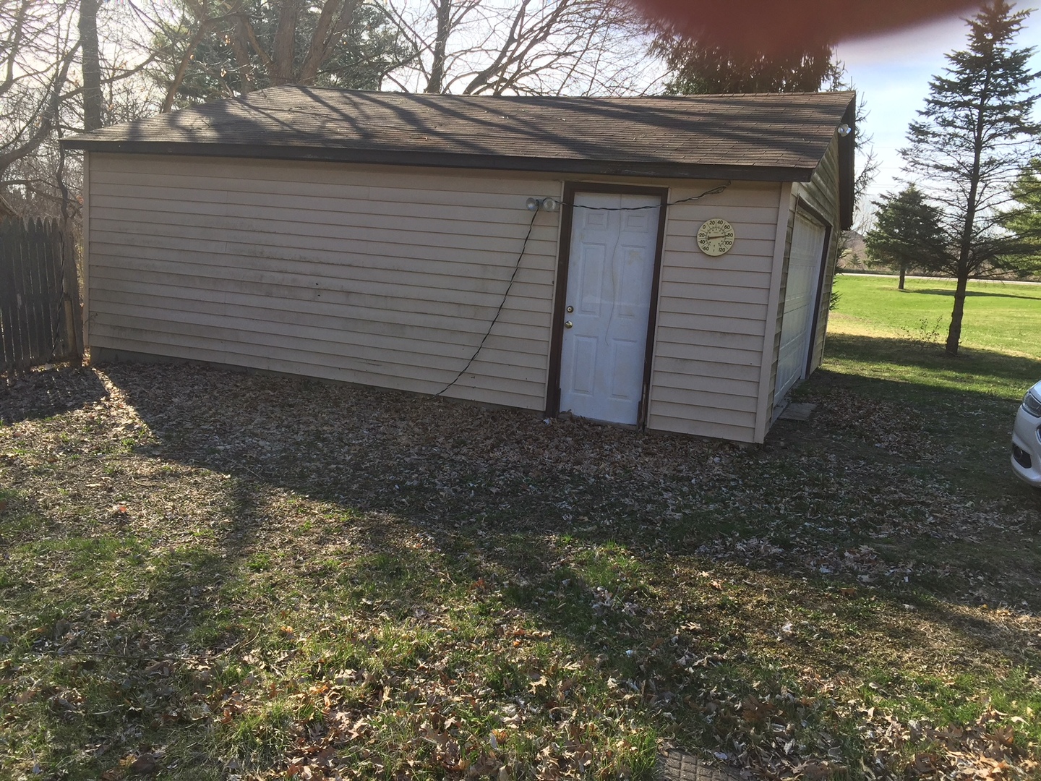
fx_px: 872
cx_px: 520
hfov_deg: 61.7
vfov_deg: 48.2
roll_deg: -4.7
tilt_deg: -8.4
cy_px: 390
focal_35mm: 29
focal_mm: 4.15
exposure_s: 1/549
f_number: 2.2
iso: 32
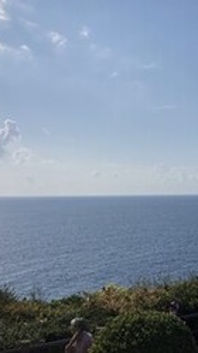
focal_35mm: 49
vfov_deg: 42.1
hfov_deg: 22.9
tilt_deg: +5.9
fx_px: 458
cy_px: 164
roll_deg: +1.2
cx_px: 221
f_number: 1.8
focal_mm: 3.99
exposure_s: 1/9615
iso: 25
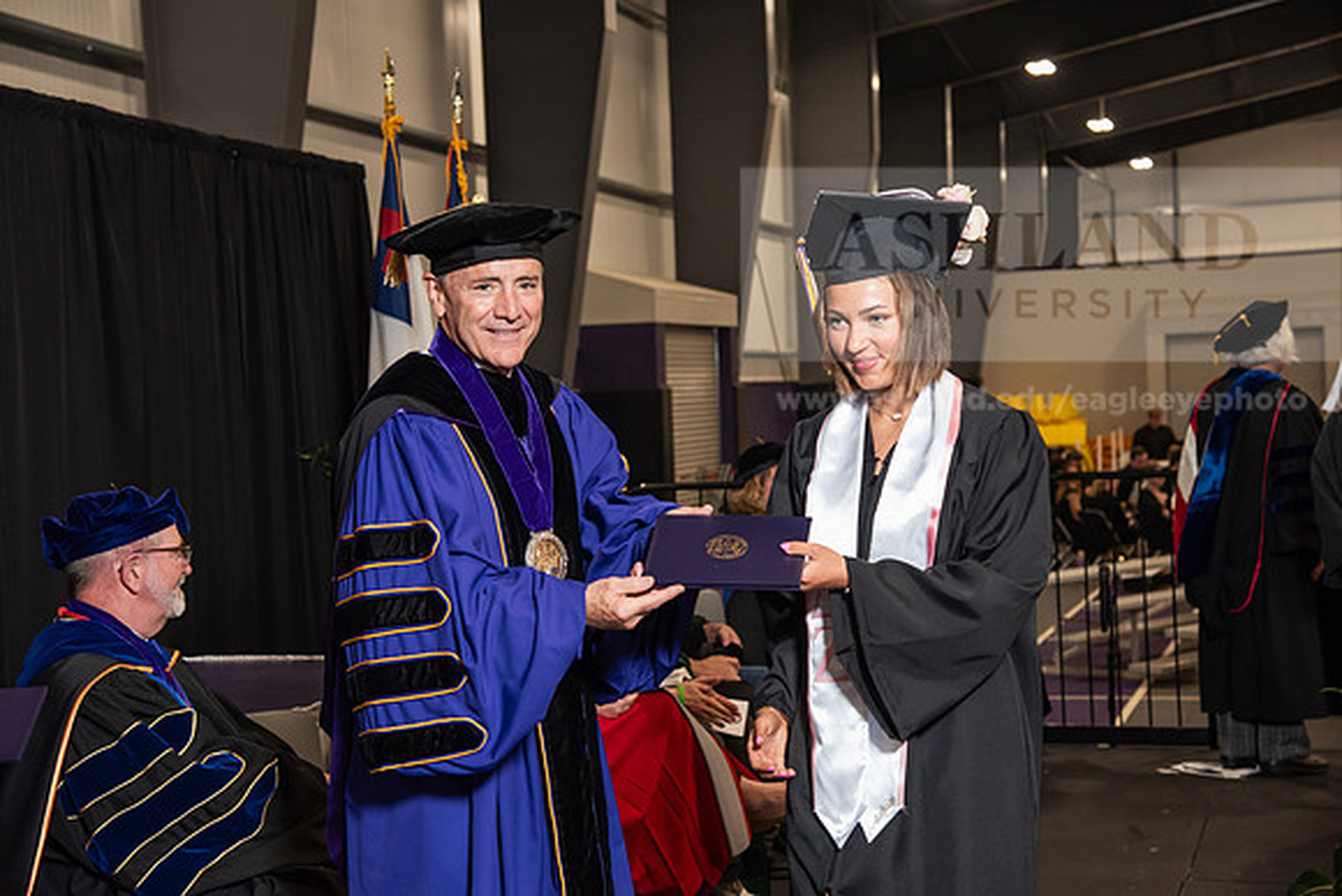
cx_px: 671
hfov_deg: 31.0
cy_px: 448
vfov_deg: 20.9
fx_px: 2424
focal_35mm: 65
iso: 1600
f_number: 5.6
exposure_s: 1/125
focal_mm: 65
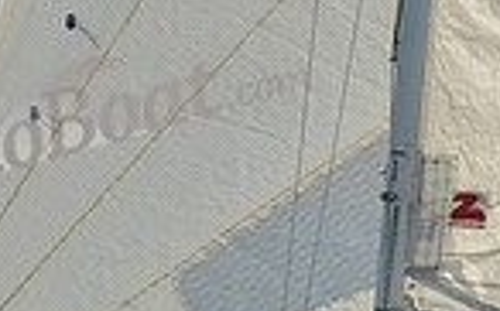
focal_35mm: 1174
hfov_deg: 1.8
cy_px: 572
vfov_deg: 1.1
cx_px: 490
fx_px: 15985
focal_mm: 290
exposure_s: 1/1250
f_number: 4.5
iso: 200
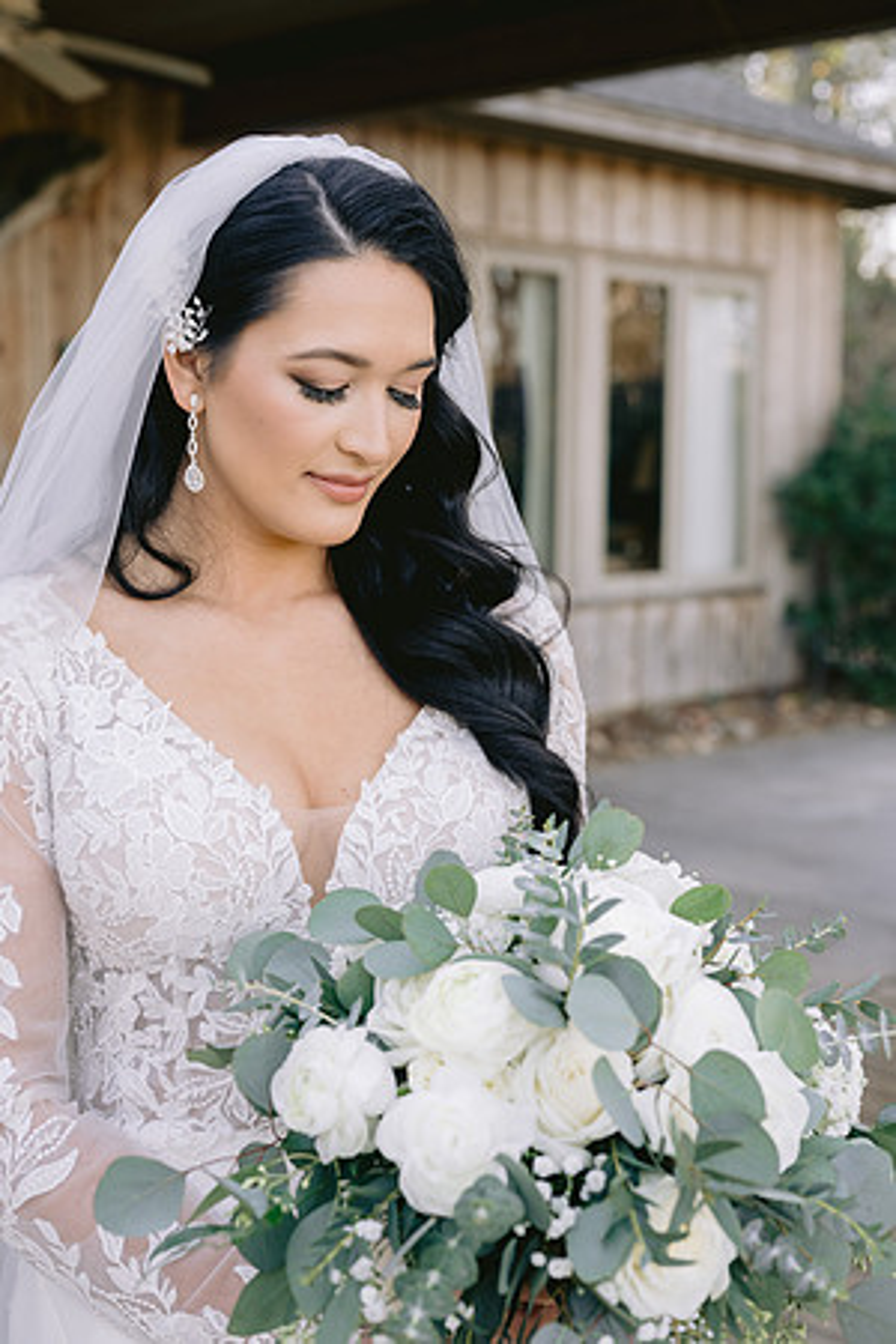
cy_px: 672
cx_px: 448
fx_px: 1867
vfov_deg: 39.6
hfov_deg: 27.0
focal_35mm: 50
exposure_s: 1/200
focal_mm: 50
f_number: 4
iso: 400
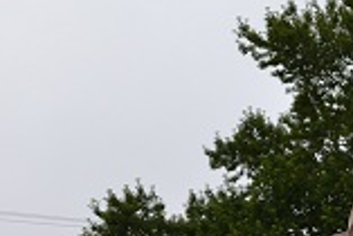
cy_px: 353
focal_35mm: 126
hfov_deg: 16.2
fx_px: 1237
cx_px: 223
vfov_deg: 10.5
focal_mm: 24
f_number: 5.6
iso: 140
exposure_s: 1/125
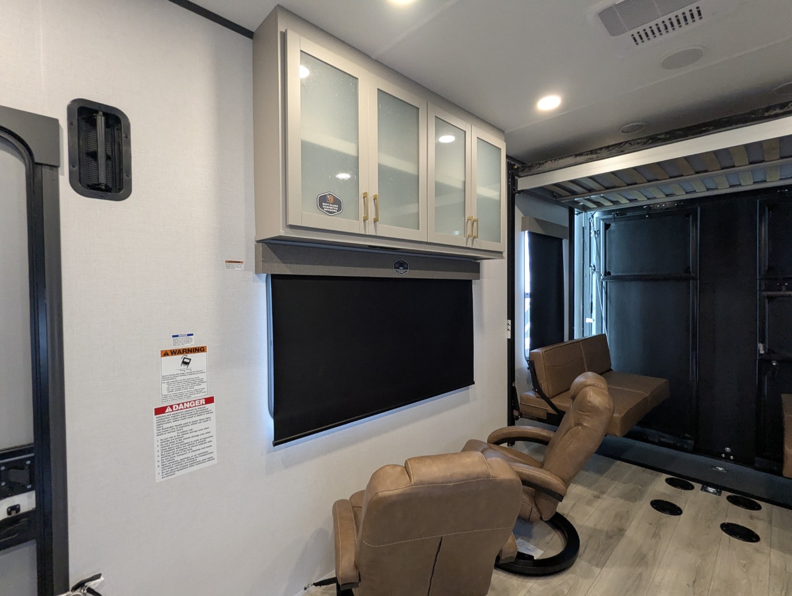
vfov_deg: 78.2
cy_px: 298
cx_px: 396
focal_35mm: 16
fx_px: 367
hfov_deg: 94.4
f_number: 2.2
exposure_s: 1/54.4
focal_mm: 2.35
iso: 314
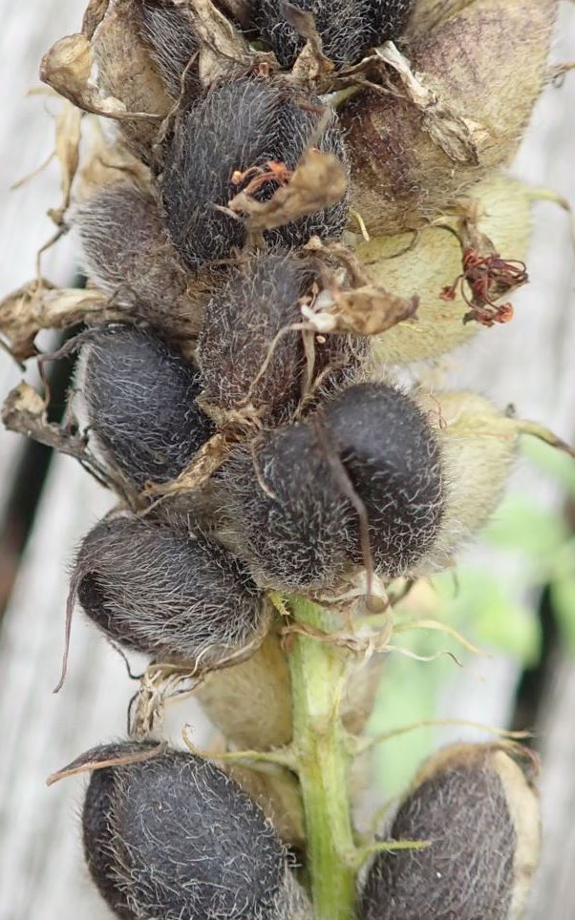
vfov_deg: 30.8
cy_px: 302
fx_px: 1656
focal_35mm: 66
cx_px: 255
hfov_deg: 19.7
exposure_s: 1/160
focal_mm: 5.5
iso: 100
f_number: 2.3
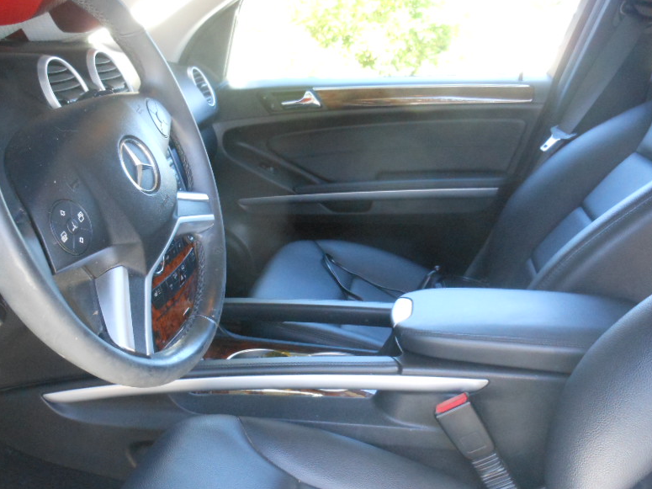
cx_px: 234
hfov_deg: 49.5
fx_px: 697
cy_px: 261
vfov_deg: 38.6
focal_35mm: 37
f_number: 3.7
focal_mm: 5
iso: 400
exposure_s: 1/60
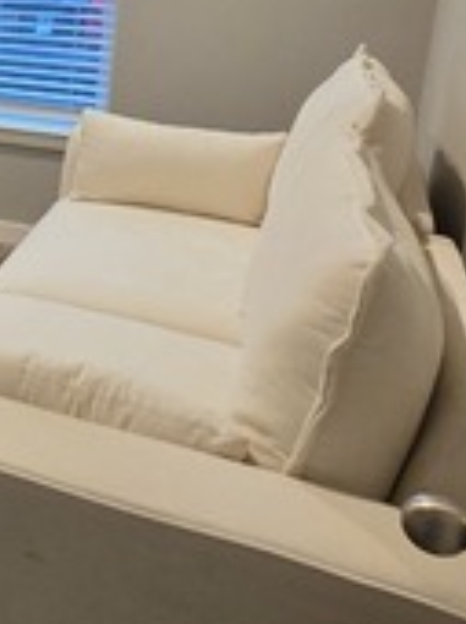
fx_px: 918
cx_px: -330
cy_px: 141
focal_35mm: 51
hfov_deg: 21.2
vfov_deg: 36.5
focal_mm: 2.2
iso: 250
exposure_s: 1/120
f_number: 1.9
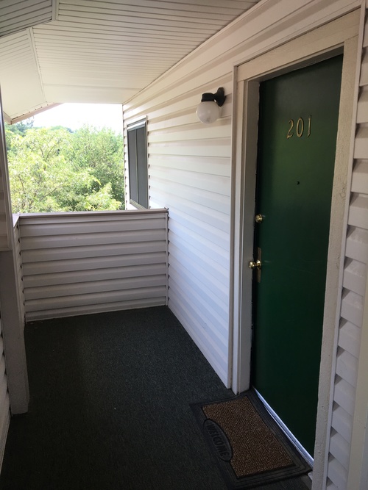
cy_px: 245
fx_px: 411
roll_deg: +0.7
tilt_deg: -13.3
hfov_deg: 48.2
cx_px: 184
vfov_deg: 61.7
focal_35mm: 29
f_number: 2.2
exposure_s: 1/120
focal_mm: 4.15
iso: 32
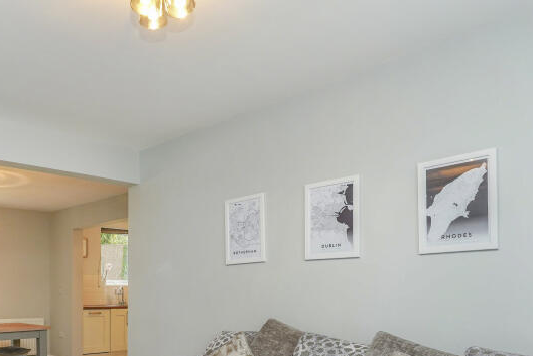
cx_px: 156
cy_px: 296
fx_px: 459
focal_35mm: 31
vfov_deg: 40.2
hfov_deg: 58.2
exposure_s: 1/5
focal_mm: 16
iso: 400
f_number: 8
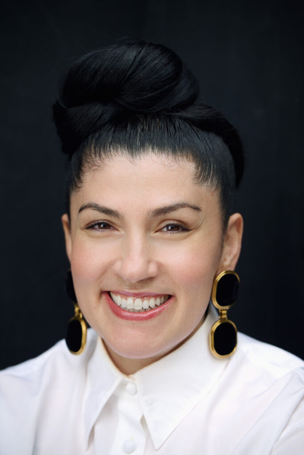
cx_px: 152
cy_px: 228
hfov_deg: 7.8
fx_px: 2216
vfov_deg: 11.7
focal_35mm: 175
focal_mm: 175
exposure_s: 1/320
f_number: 4
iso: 400
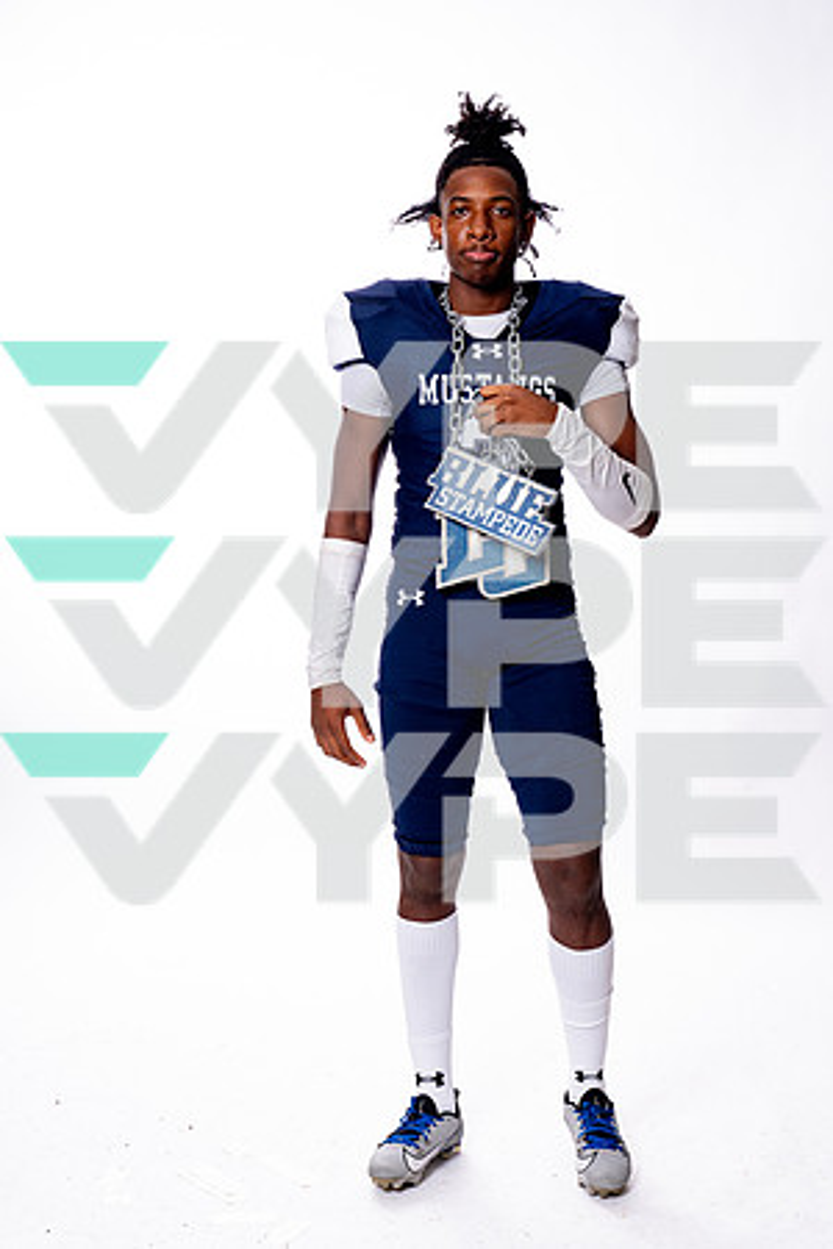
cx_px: 416
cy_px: 624
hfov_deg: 23.4
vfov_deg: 34.5
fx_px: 2013
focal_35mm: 58
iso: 400
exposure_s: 1/250
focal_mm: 58
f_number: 8
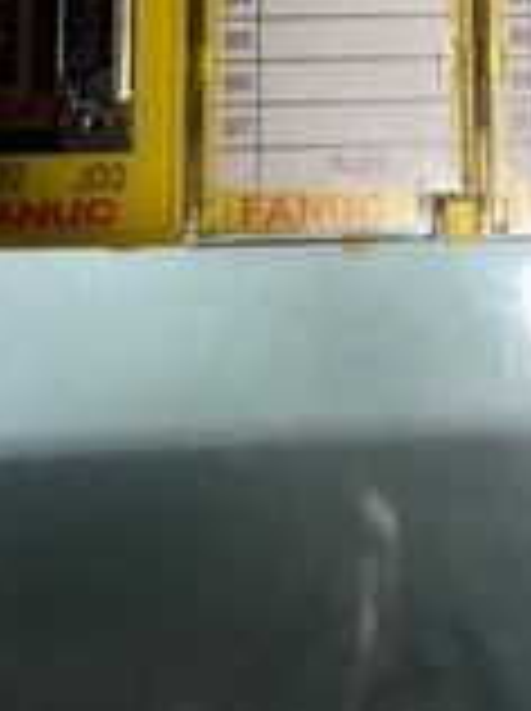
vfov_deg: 26.8
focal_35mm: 66
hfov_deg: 21.9
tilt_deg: -83.1
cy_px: -90
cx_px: 441
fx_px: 1354
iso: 80
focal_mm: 4.25
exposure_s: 1/120
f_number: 1.8
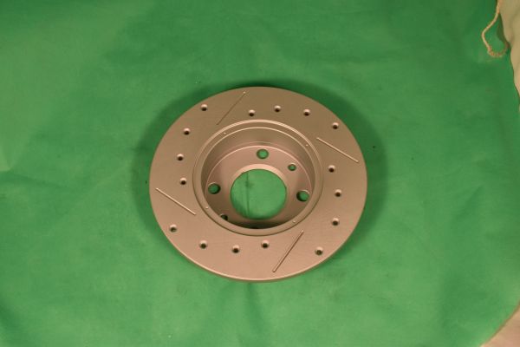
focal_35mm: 42
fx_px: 607
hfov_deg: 46.4
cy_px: 174
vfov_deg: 31.9
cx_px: 260
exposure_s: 1/50
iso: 110
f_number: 10
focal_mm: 28
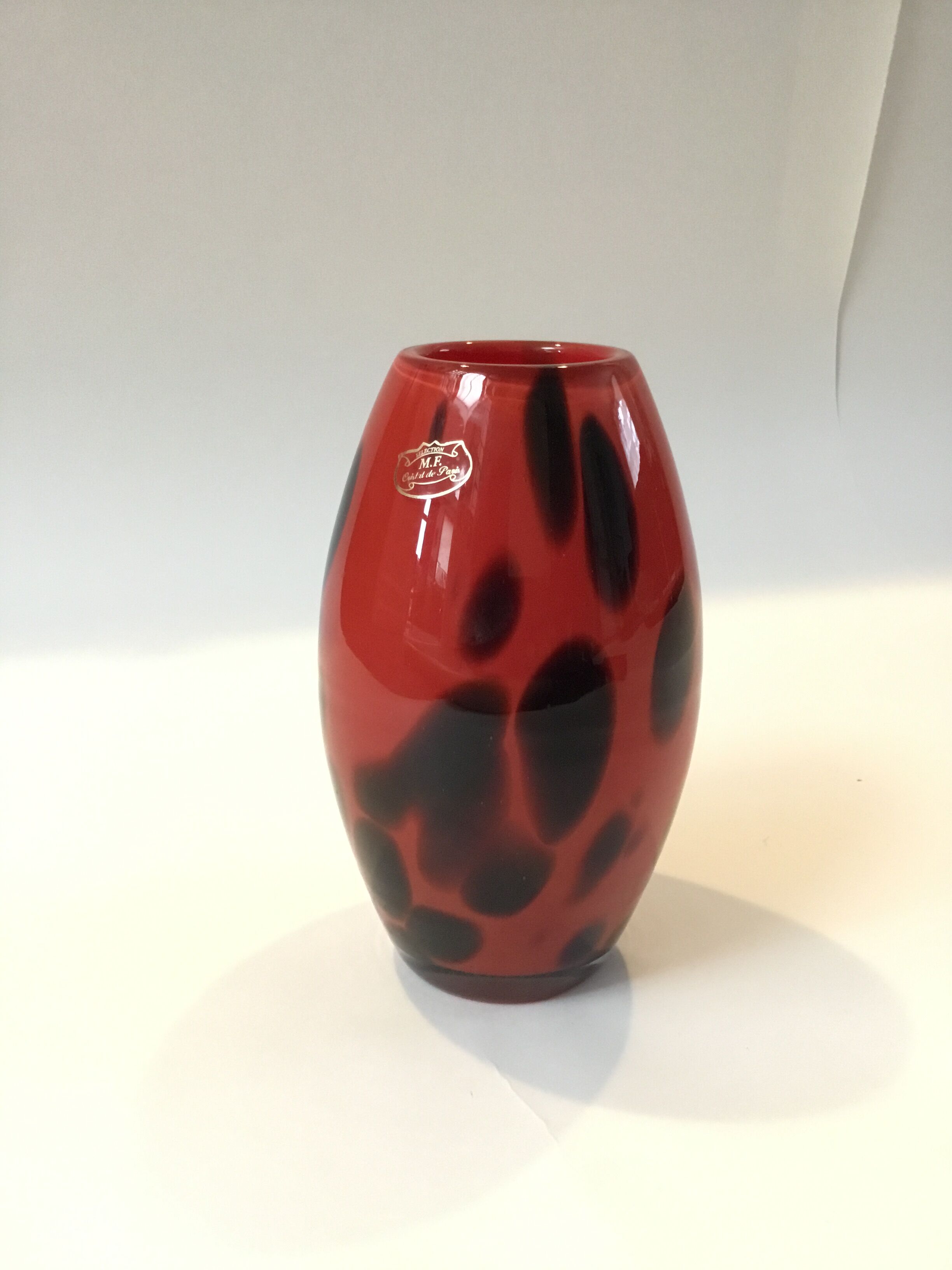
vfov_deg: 58.4
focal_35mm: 31
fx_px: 1137
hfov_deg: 45.4
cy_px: 635
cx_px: 476
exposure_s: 1/20
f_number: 2.4
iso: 200
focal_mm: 3.3
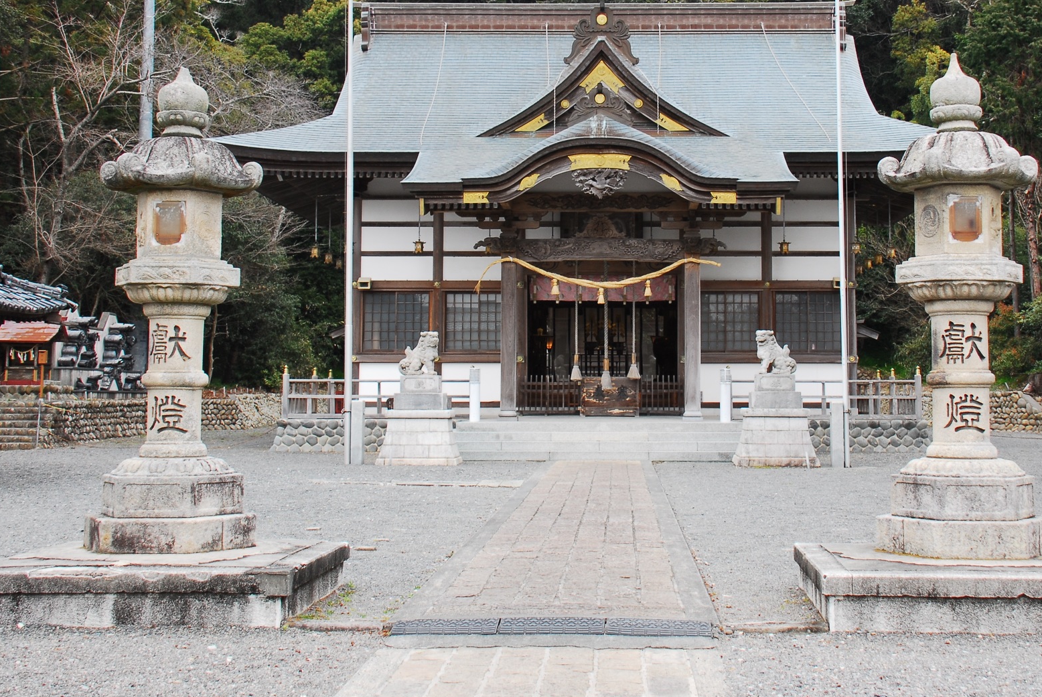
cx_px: 593
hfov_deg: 36.8
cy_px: 260
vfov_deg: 25.0
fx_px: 1565
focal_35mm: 54
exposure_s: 1/90
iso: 200
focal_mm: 28
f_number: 5.6
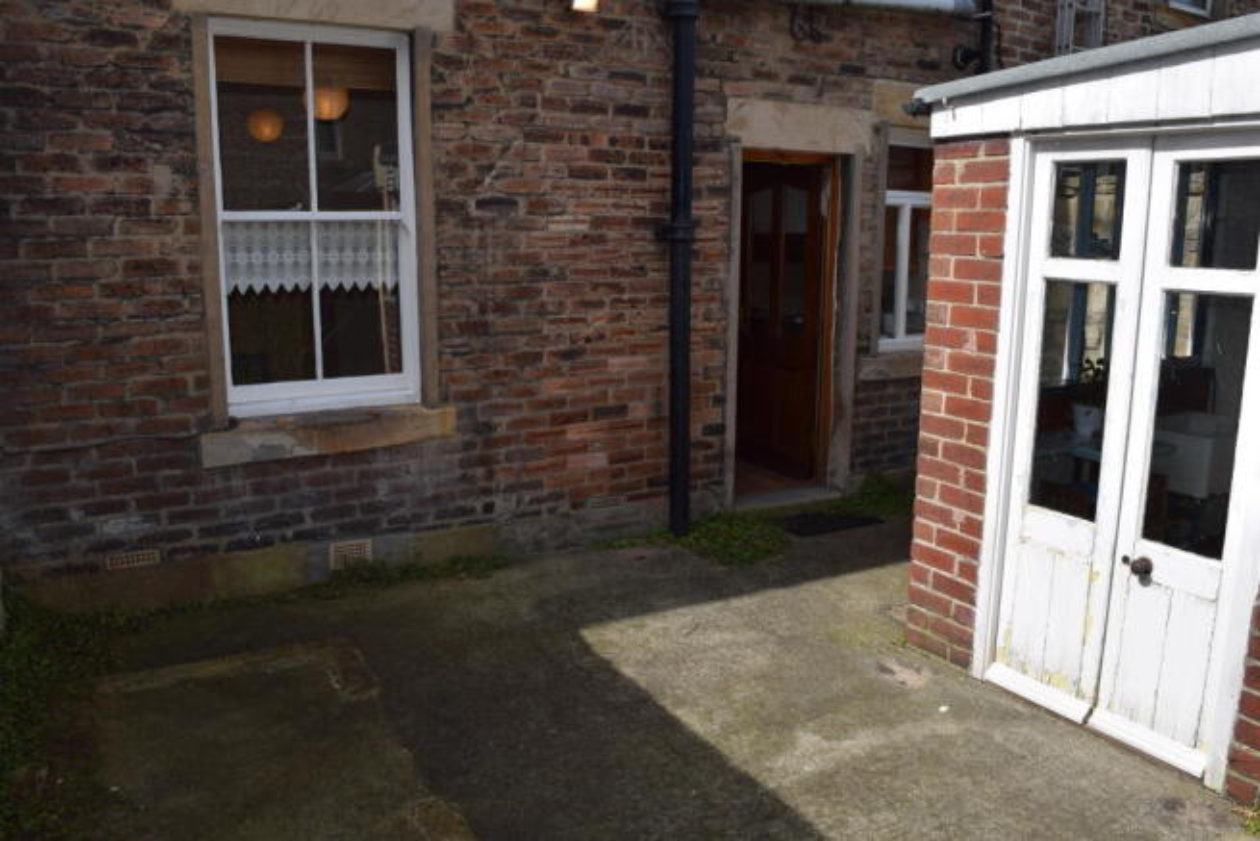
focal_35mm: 27
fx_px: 945
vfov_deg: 48.0
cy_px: 420
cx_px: 630
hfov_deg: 67.4
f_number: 10
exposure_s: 1/200
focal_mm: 18
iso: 100
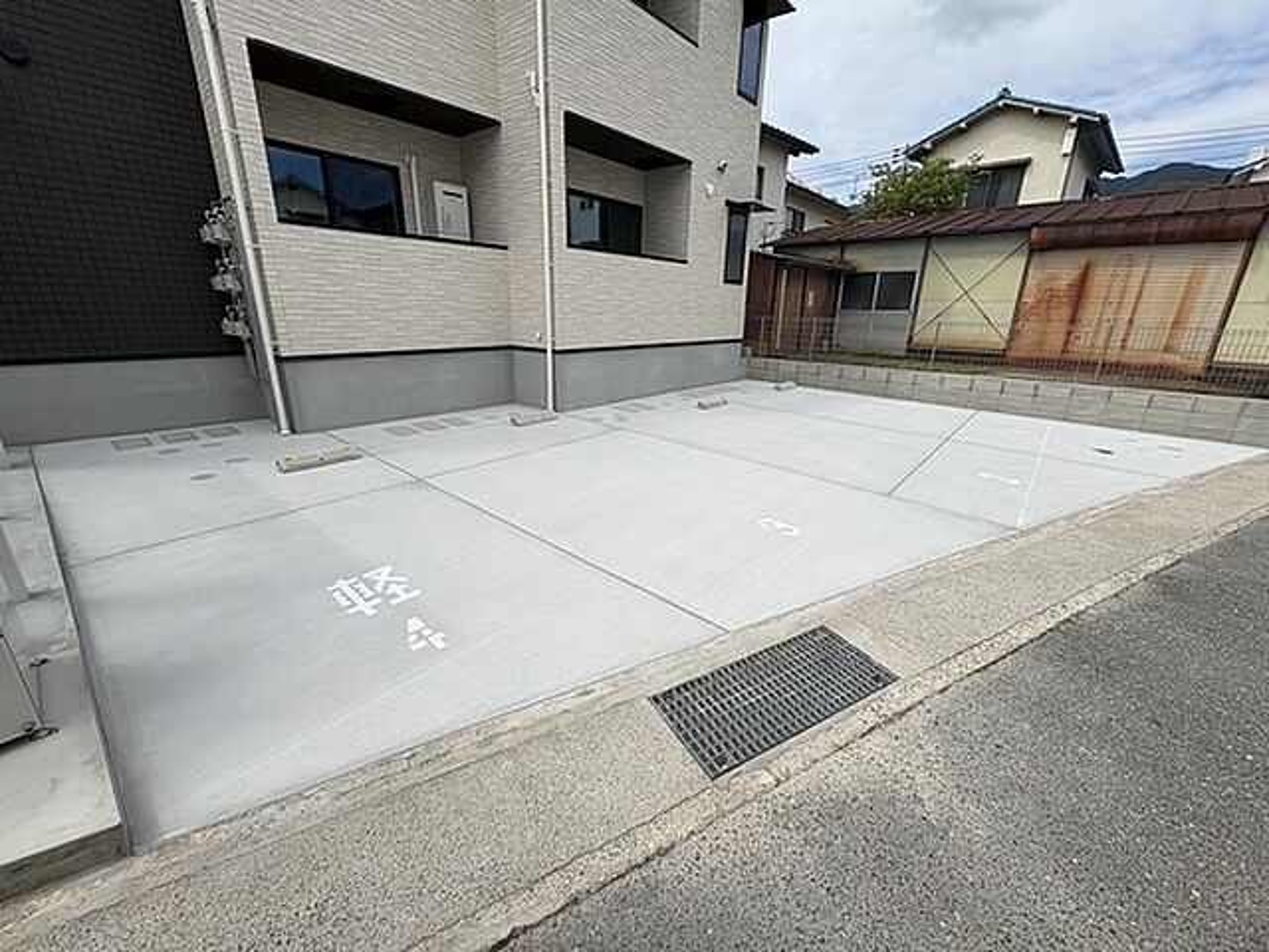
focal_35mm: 14
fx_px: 513
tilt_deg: -17.5
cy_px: 476
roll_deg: -0.3
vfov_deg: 85.7
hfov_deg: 102.1
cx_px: 634
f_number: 2.2
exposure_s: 1/2273
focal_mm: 2.22
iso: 50
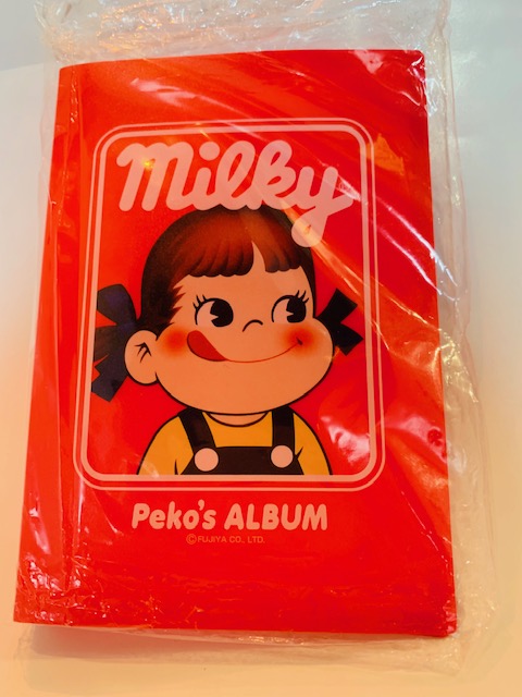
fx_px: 523
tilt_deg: -49.9
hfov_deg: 53.1
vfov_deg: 67.3
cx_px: 261
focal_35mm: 26
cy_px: 348
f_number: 1.8
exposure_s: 1/50
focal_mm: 4.25
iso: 200
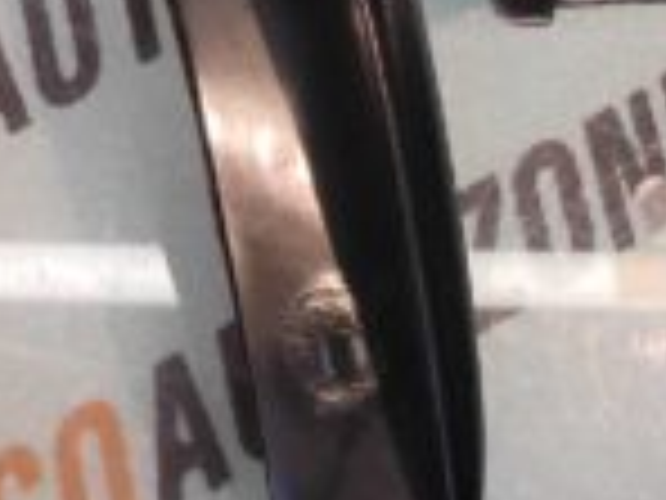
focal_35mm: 88
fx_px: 1693
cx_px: -765
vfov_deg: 13.9
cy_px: -538
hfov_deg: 15.9
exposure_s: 1/33
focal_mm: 4.74
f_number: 1.79
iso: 105
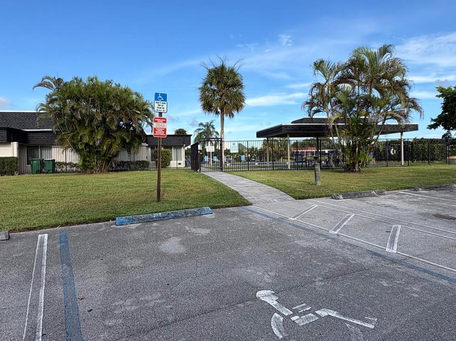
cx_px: 219
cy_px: 158
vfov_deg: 58.8
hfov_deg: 73.9
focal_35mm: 23
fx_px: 303
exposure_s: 1/1034
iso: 50
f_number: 2.2
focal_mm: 2.22
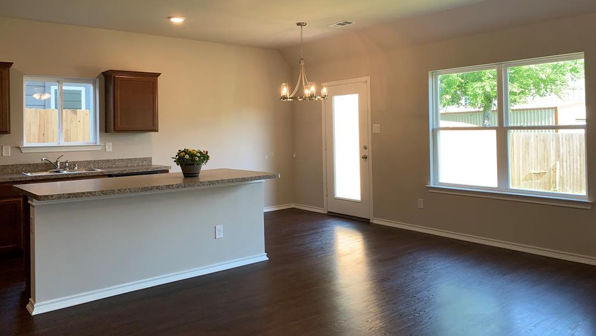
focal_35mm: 29
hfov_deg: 66.1
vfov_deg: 39.9
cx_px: 294
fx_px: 458
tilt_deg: +0.3
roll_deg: +0.7
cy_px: 124
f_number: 1.8
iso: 80
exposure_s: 1/120
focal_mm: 4.25
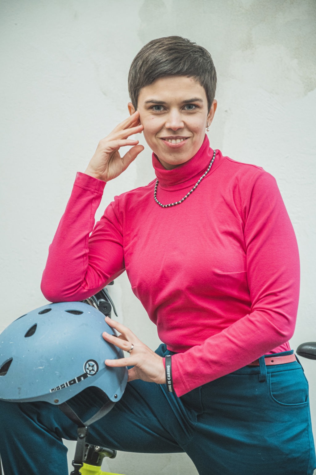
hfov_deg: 16.5
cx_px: 158
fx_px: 1093
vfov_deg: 24.5
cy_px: 238
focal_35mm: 83
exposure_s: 1/80
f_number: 2.8
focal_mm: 55
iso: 800
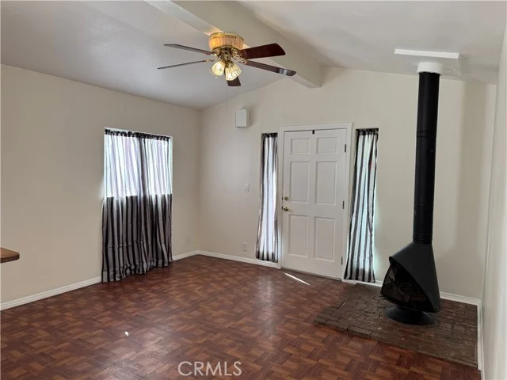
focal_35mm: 24
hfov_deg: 71.6
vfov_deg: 56.8
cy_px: 190
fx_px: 352
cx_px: 254
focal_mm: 6.76
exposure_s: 1/120
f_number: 1.78
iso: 80
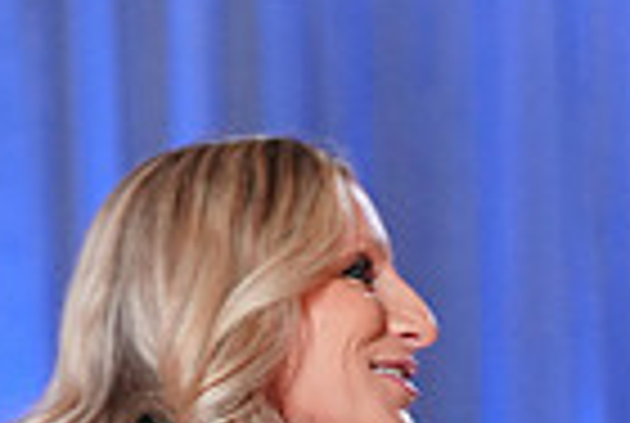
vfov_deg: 2.4
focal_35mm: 574
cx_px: 742
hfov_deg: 3.6
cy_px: 632
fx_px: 10066
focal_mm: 139
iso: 1600
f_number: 5.6
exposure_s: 1/200
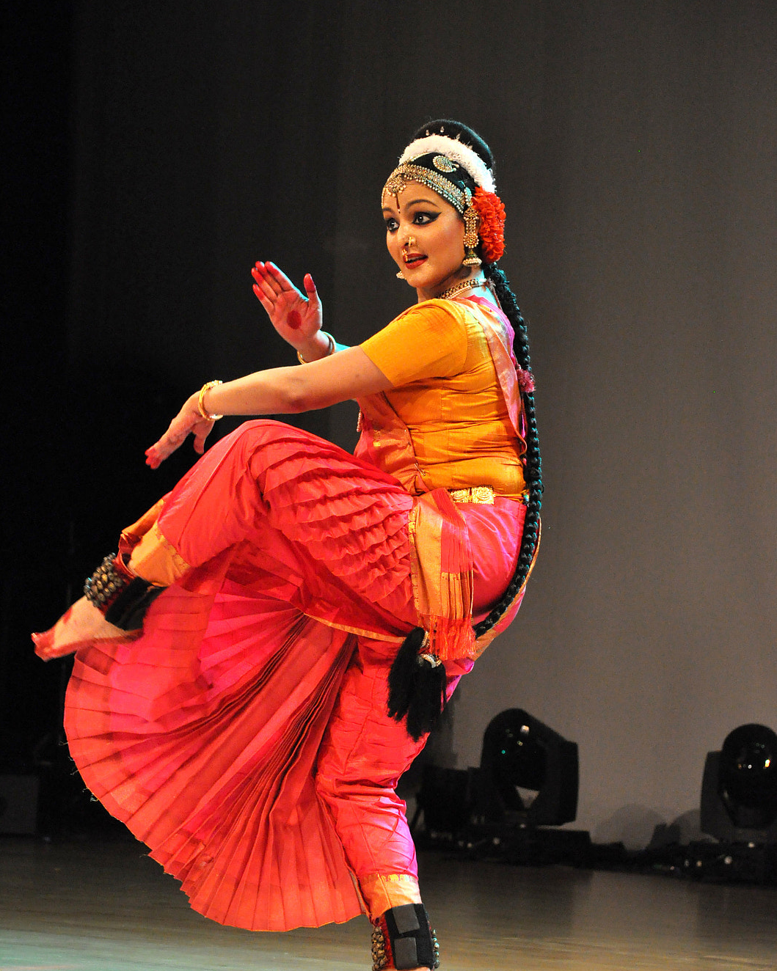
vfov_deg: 12.6
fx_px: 4399
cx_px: 388
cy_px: 558
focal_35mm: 153
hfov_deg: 10.1
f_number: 5.6
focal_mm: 90
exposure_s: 1/250
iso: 2500
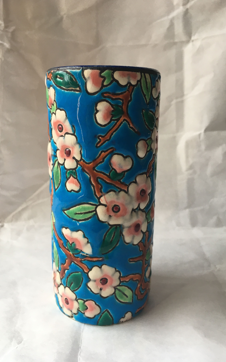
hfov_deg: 40.6
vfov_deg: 61.2
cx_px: 111
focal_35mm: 31
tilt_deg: -17.3
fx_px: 305
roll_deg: +0.6
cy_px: 180
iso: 40
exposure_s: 1/33
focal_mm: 4.15
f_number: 2.2
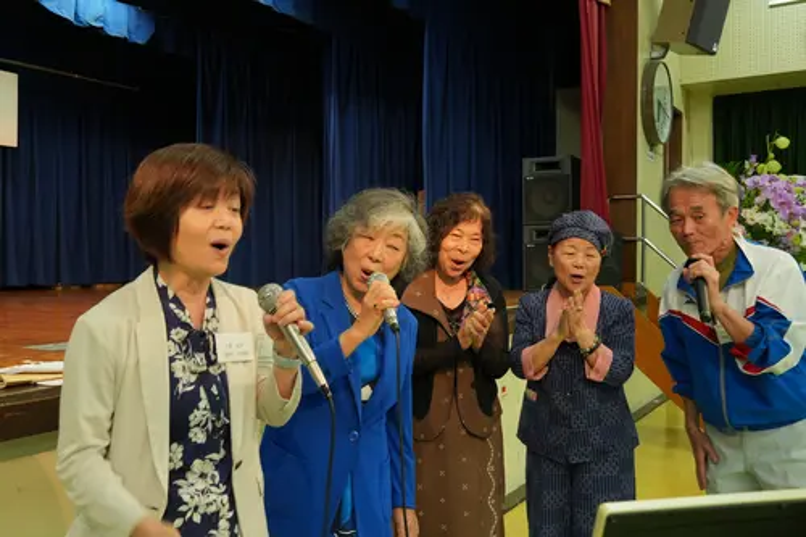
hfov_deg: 57.2
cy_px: 268
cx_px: 403
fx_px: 739
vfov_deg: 39.9
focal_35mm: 33
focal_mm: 22
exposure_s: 1/40
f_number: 5.6
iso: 640
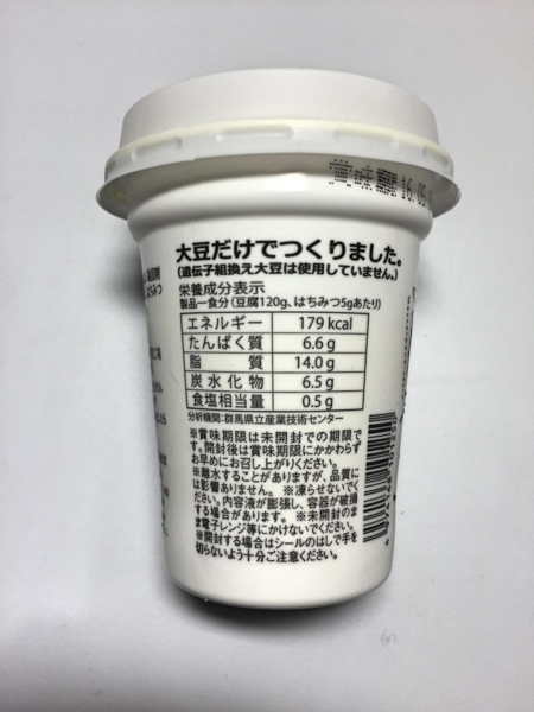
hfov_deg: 48.2
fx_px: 596
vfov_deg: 61.7
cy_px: 356
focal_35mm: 29
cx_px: 267
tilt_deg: -80.7
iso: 40
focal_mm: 4.15
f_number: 2.2
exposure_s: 1/100
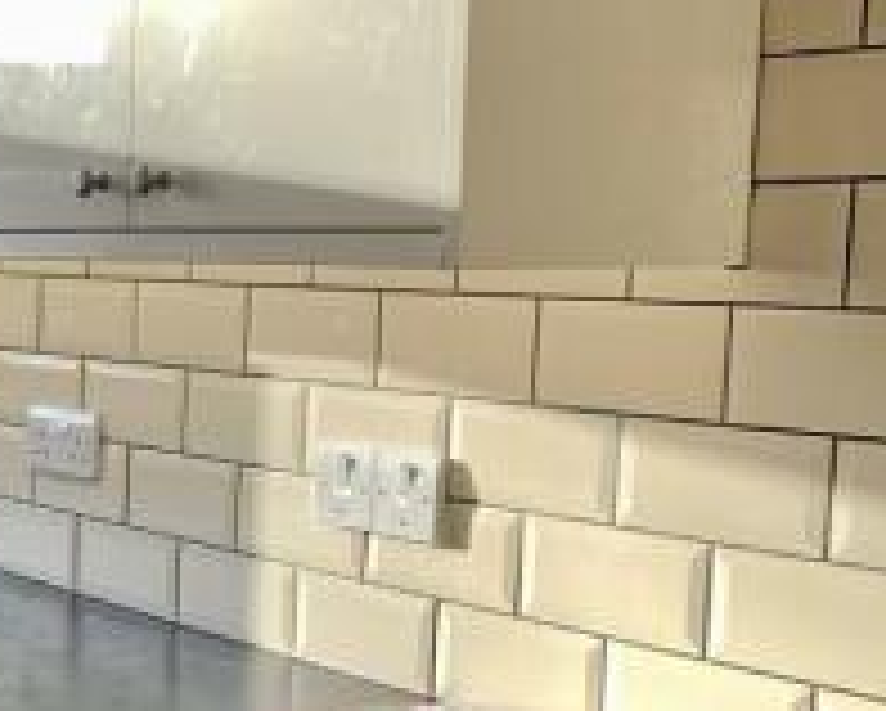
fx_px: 1969
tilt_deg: -7.9
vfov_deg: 20.4
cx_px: -412
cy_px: 470
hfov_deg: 21.6
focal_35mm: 75
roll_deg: +0.1
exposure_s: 1/114
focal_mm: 4.25
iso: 25
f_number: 1.8
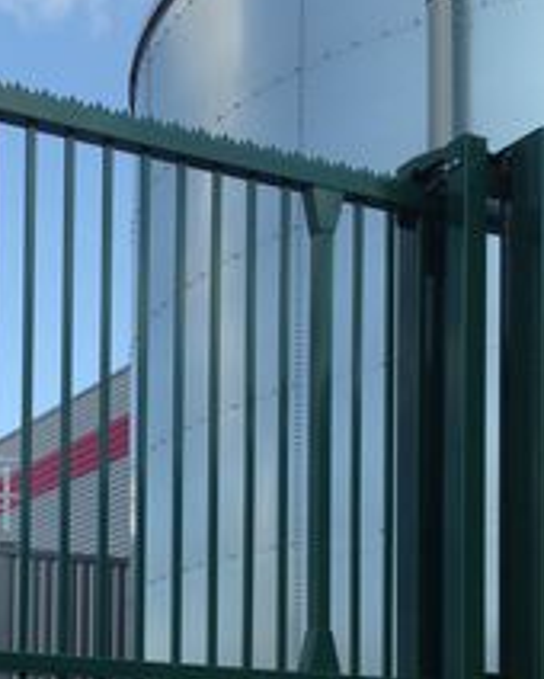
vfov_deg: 23.7
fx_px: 1527
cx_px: 50
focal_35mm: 76
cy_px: 714
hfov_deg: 19.8
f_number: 2.4
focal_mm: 4.12
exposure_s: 1/889
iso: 50
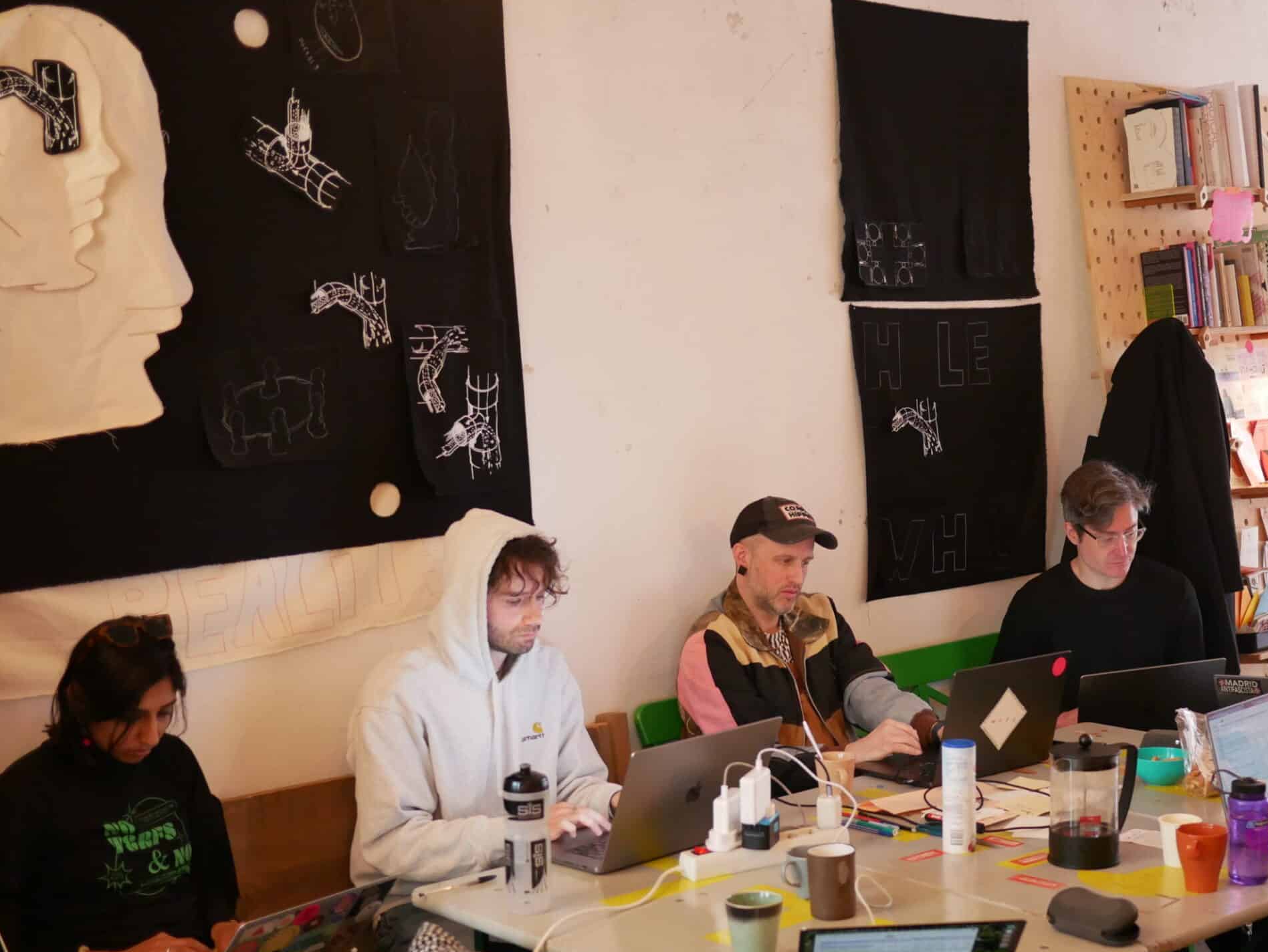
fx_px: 1979
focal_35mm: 54
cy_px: 530
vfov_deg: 27.0
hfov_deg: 35.2
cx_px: 834
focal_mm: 20
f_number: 1.7
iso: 800
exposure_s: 1/60
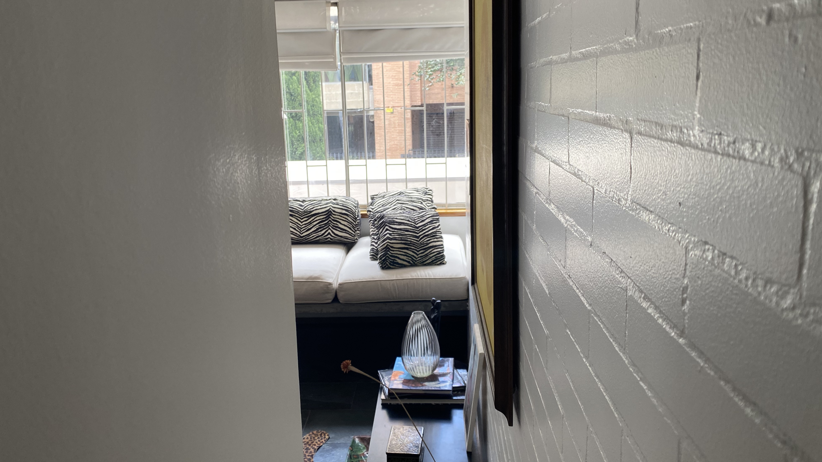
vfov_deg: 40.2
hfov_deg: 66.1
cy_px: 226
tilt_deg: -12.4
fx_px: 632
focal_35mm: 29
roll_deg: +1.2
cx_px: 405
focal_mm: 4.25
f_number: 1.8
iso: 80
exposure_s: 1/122
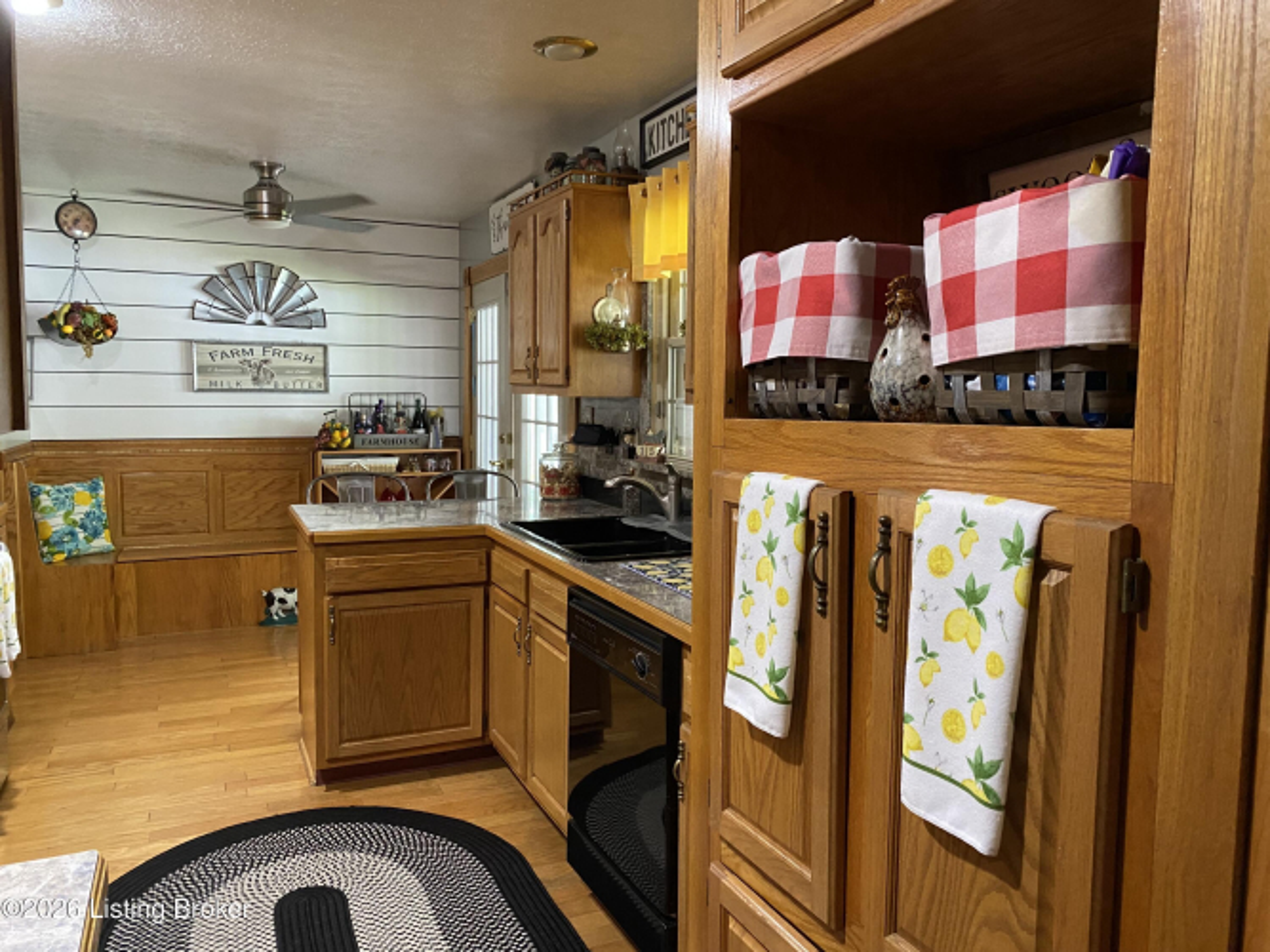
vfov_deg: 53.0
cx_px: 635
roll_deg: -0.5
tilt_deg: -6.4
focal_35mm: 26
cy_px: 476
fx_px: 954
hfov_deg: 67.3
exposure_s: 1/60
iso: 500
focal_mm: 4.25
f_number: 1.8
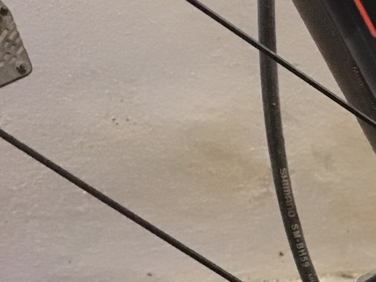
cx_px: 605
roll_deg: +6.9
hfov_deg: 17.9
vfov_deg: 15.3
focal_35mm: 95
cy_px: 282
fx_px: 1032
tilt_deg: -35.3
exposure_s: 1/17
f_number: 2.2
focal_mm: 4.15
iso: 640
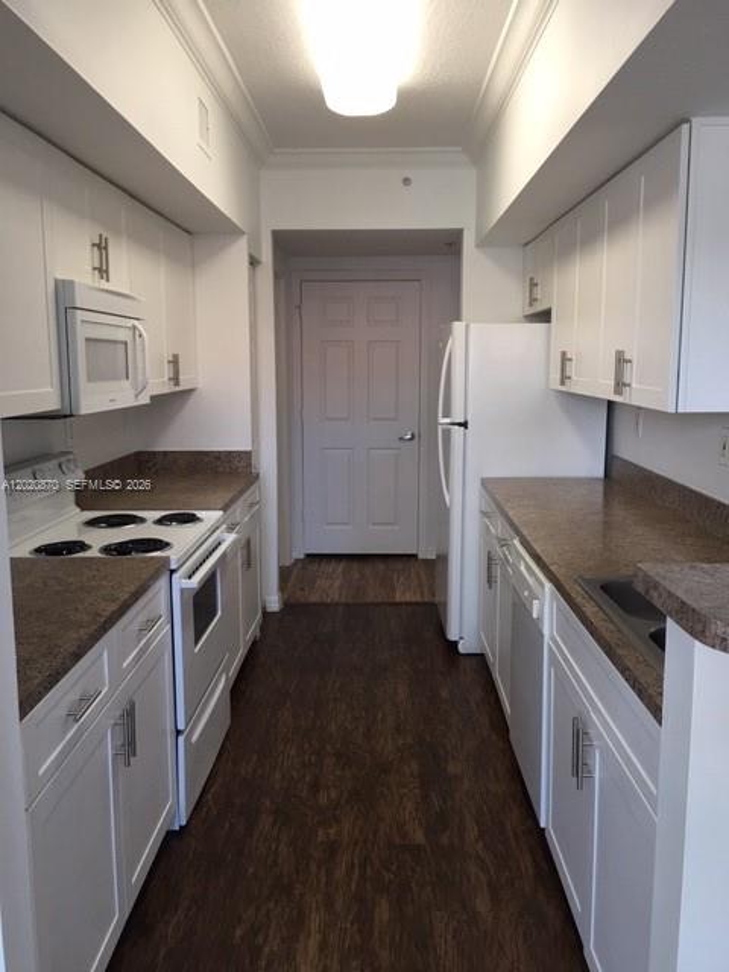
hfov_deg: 48.2
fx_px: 814
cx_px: 364
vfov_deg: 61.7
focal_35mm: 29
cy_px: 486
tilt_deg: -7.9
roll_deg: -0.3
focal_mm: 4.15
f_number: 2.2
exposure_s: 1/15
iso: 25
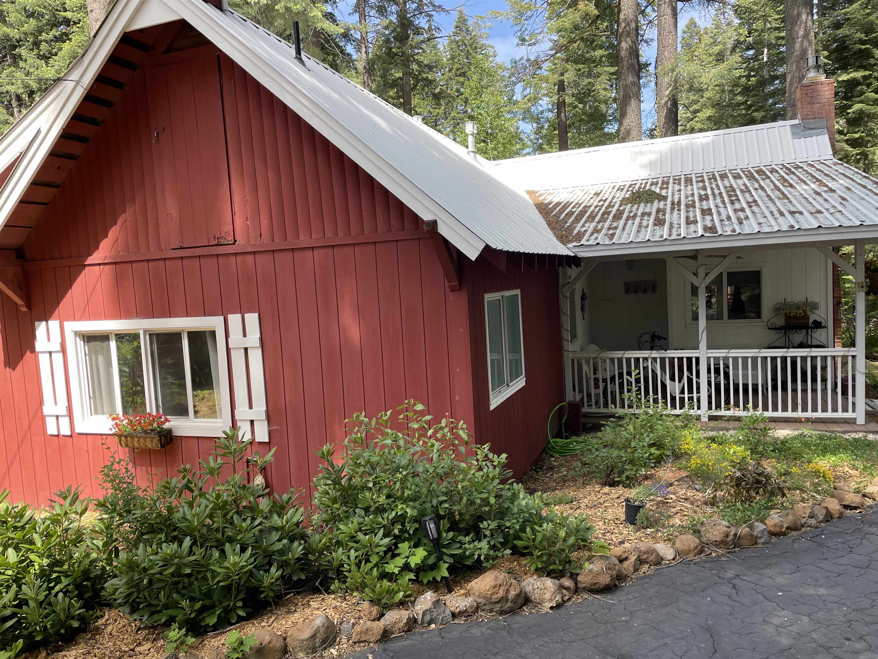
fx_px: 659
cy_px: 330
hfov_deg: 67.3
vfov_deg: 53.1
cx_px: 439
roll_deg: +4.0
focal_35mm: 26
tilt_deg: -4.4
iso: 32
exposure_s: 1/463
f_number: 1.6
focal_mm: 4.2
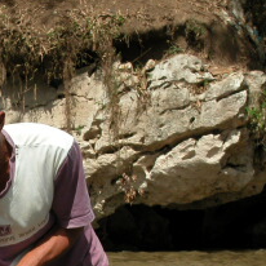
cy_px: 285
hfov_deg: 8.0
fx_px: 1887
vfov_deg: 8.0
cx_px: -52
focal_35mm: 217
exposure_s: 1/454
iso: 100
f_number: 7.3
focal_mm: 20.1
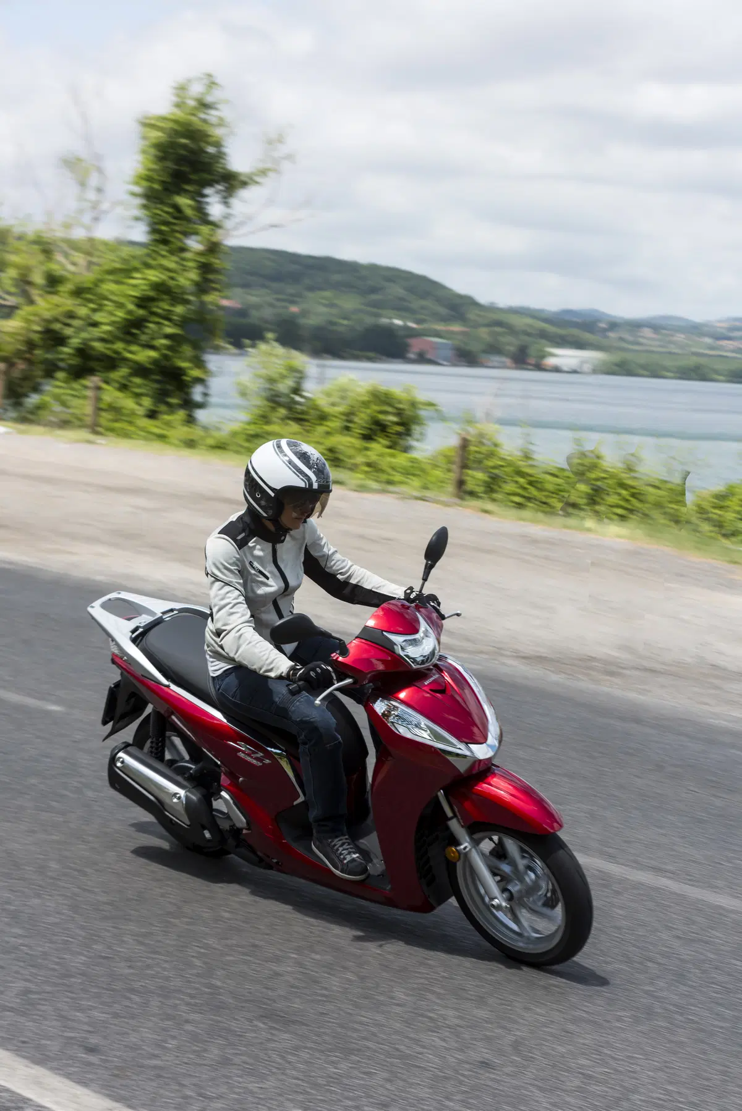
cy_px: 556
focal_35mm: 70
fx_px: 2162
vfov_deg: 28.8
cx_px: 371
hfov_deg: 19.5
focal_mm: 70
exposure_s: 1/500
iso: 200
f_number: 7.1
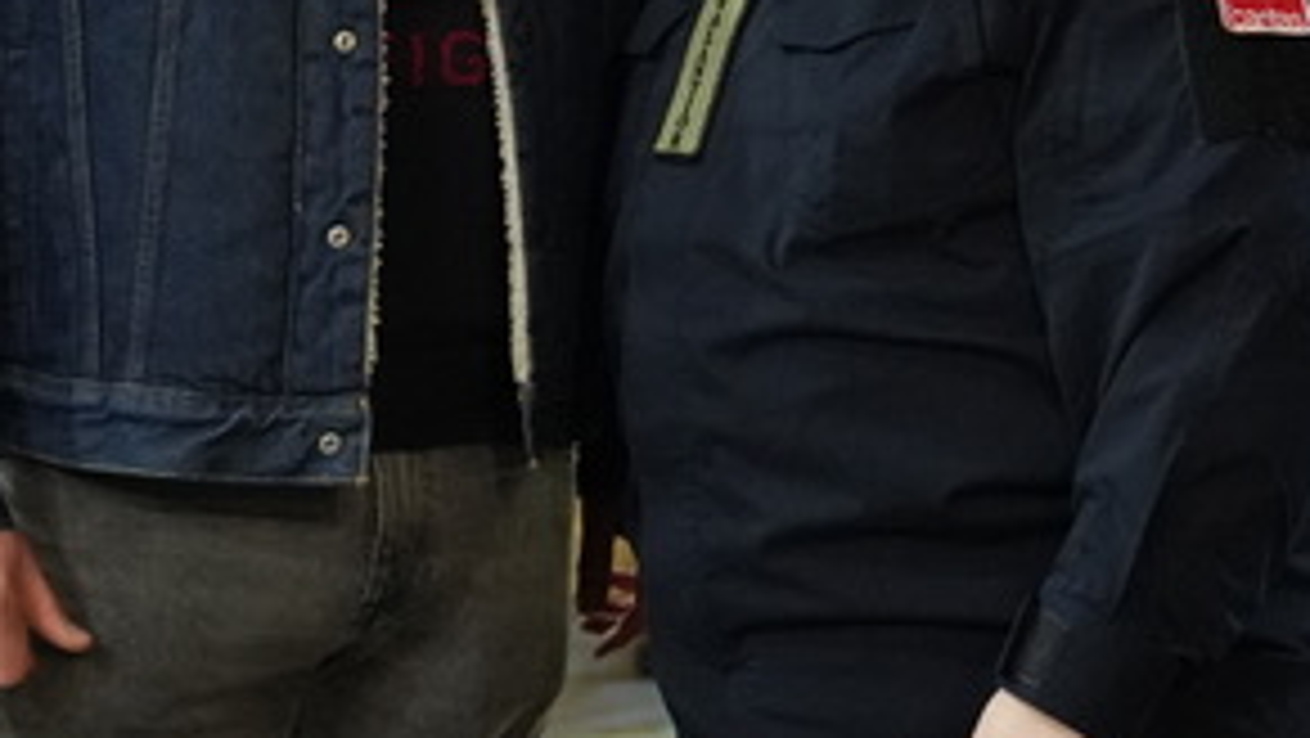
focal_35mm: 129
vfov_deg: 9.3
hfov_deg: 16.6
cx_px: 743
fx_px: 4483
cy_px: -50
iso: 6400
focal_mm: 33
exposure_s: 1/116
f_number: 2.8
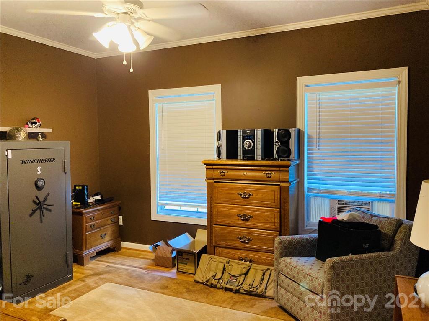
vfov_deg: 49.7
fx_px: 347
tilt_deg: -2.5
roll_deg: -0.4
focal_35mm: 28
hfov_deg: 63.4
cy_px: 160
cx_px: 214
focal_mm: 3.99
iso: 320
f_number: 1.8
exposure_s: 1/40
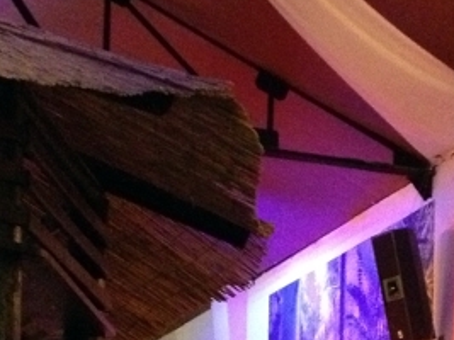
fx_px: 1547
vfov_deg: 12.2
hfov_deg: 16.7
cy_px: 443
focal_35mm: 118
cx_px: 275
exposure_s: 1/15
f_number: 2.4
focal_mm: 4.28
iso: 800
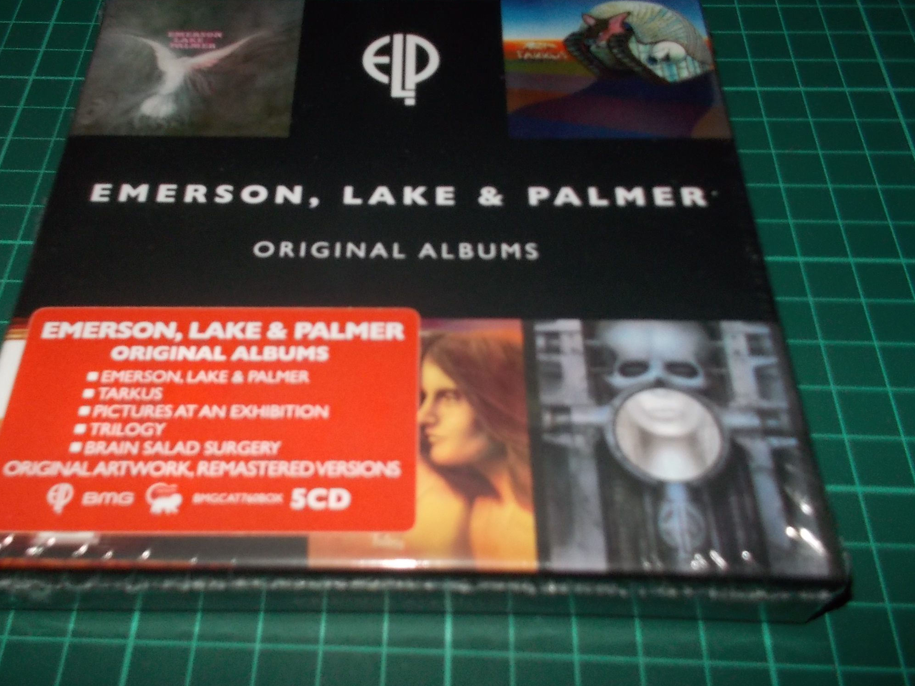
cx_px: 411
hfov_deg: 55.3
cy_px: 320
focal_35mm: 33
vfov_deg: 42.9
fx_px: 872
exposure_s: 1/30
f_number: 3.3
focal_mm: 4.1
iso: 200
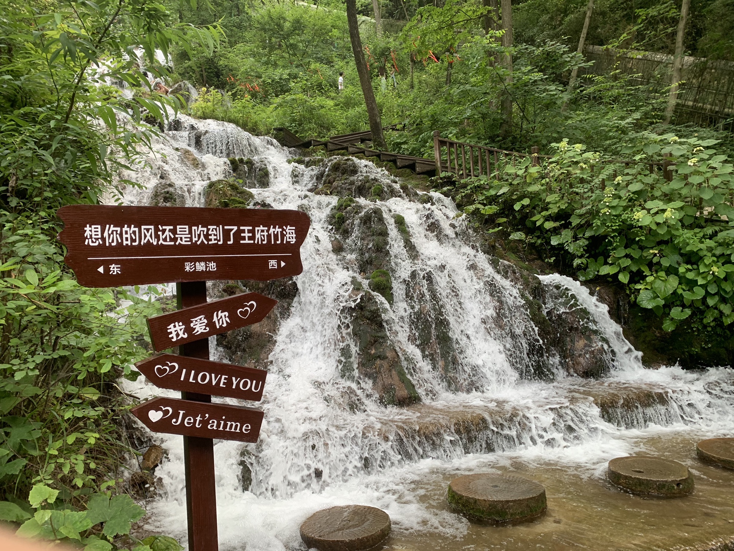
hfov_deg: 67.3
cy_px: 276
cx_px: 367
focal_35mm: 26
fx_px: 551
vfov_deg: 53.1
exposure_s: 1/121
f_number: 1.8
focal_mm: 4.25
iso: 64
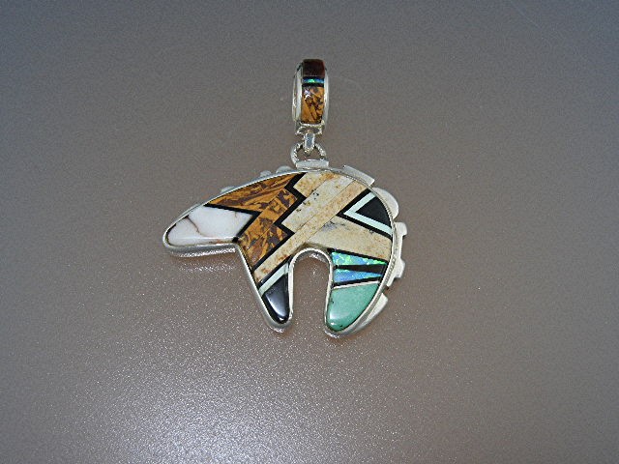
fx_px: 1055
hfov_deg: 32.7
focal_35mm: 59
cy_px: 232
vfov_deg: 24.8
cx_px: 310
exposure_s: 1/30
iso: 200
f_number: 4
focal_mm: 10.6
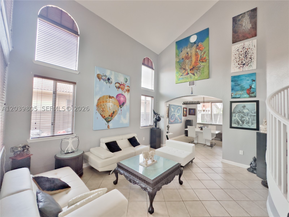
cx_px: 144
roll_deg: +0.1
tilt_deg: +0.4
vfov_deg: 85.7
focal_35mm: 14
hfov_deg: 102.1
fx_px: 117
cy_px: 108
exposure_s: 1/120
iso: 200
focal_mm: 2.22
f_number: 2.2
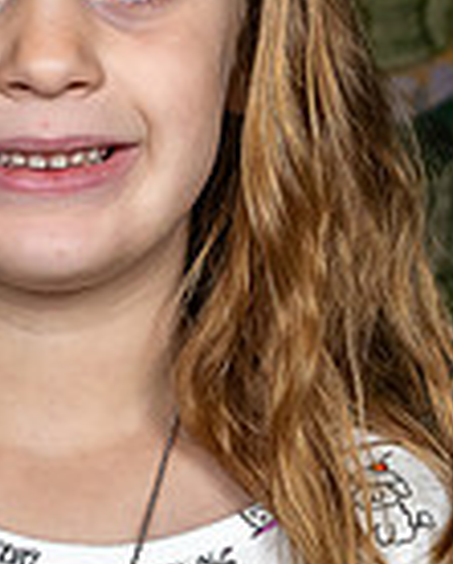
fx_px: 4710
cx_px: 307
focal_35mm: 282
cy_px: 422
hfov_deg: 5.5
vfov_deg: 6.8
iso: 640
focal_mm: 40
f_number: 7.1
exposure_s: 1/200
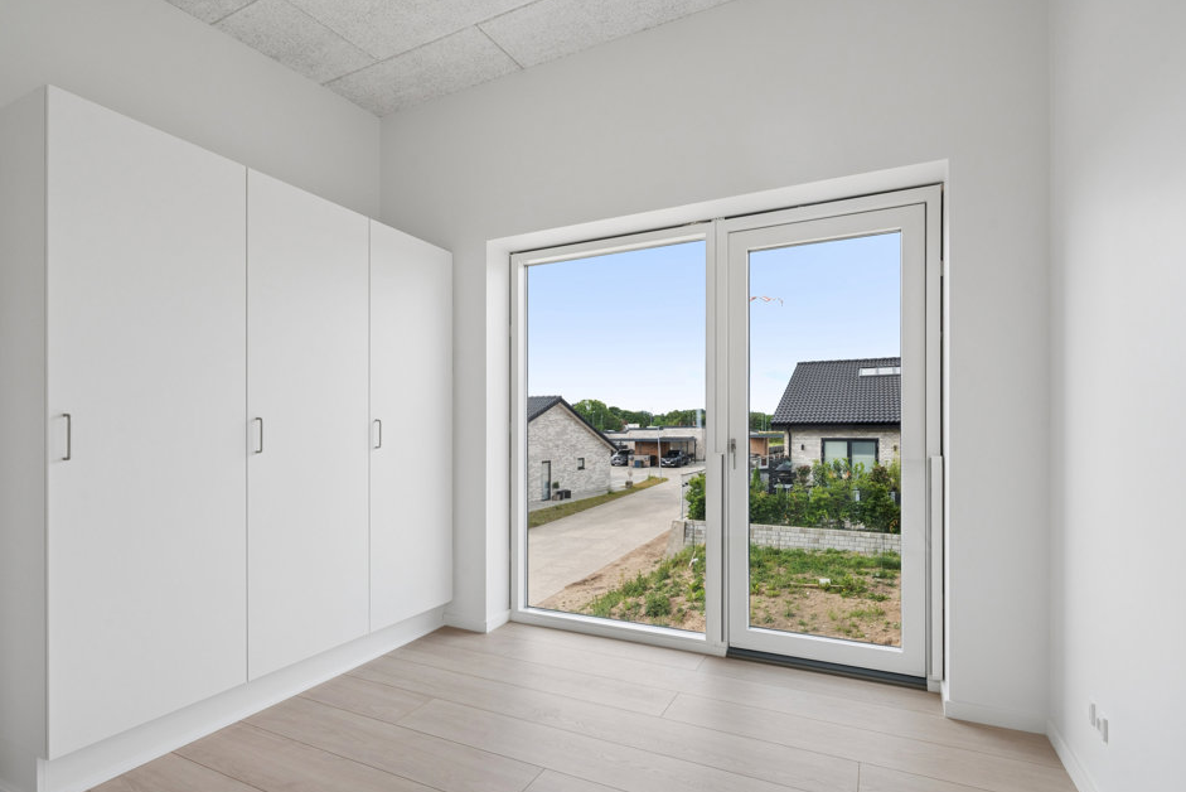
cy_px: 414
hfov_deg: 91.5
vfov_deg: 68.8
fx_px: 578
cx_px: 570
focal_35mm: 18
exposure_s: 1/250
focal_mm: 16.5
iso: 640
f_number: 9
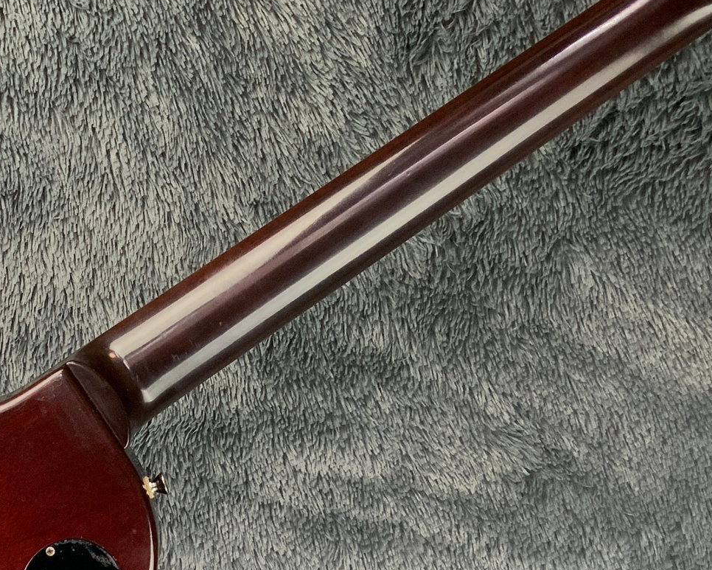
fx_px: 1581
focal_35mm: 75
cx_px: 171
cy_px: 378
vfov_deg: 20.4
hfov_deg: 25.1
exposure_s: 1/50
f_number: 1.8
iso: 100
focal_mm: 3
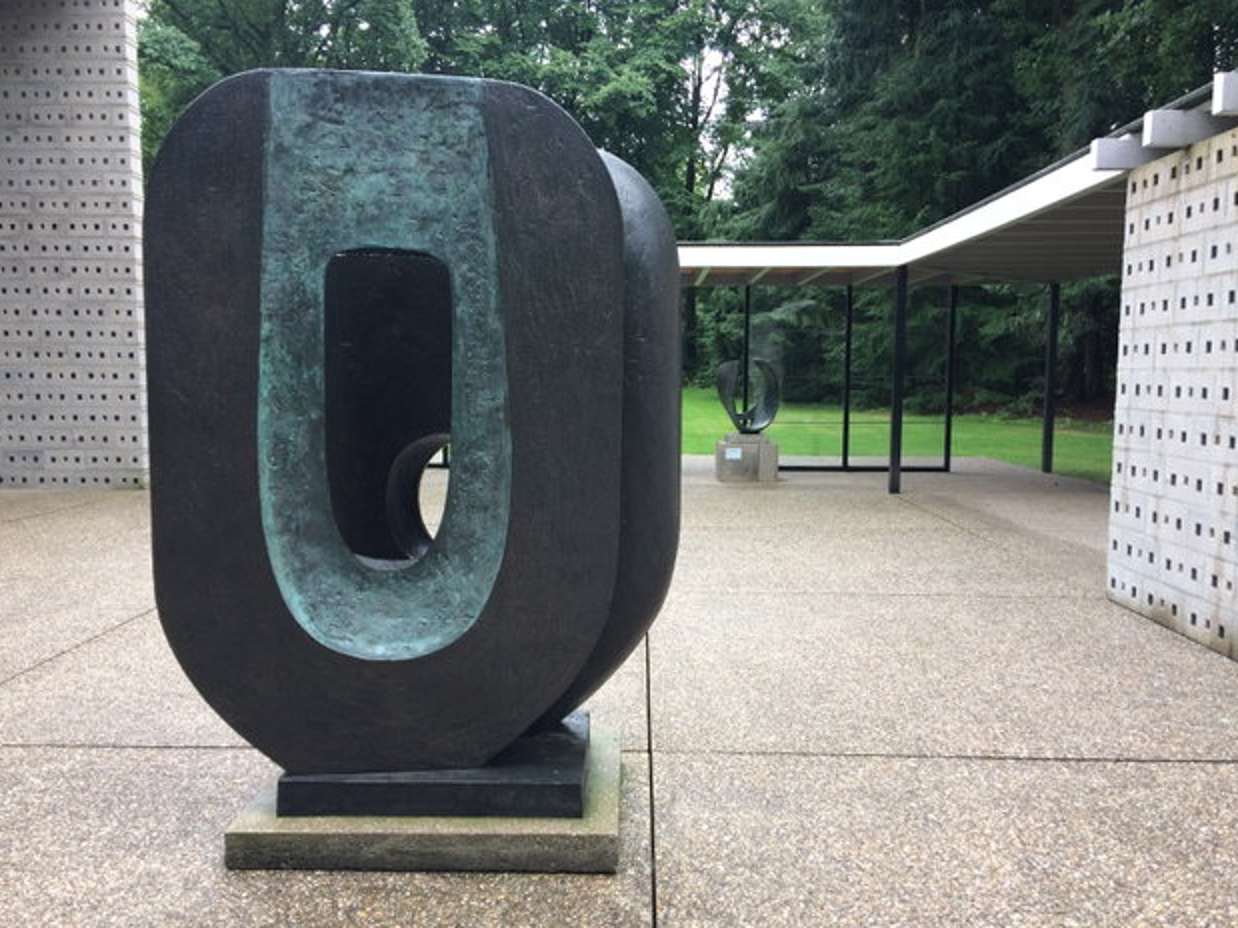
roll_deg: -0.1
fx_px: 1073
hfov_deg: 60.0
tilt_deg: -5.9
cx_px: 612
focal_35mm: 30
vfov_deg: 46.8
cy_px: 472
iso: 32
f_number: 2.2
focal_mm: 4.15
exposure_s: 1/173
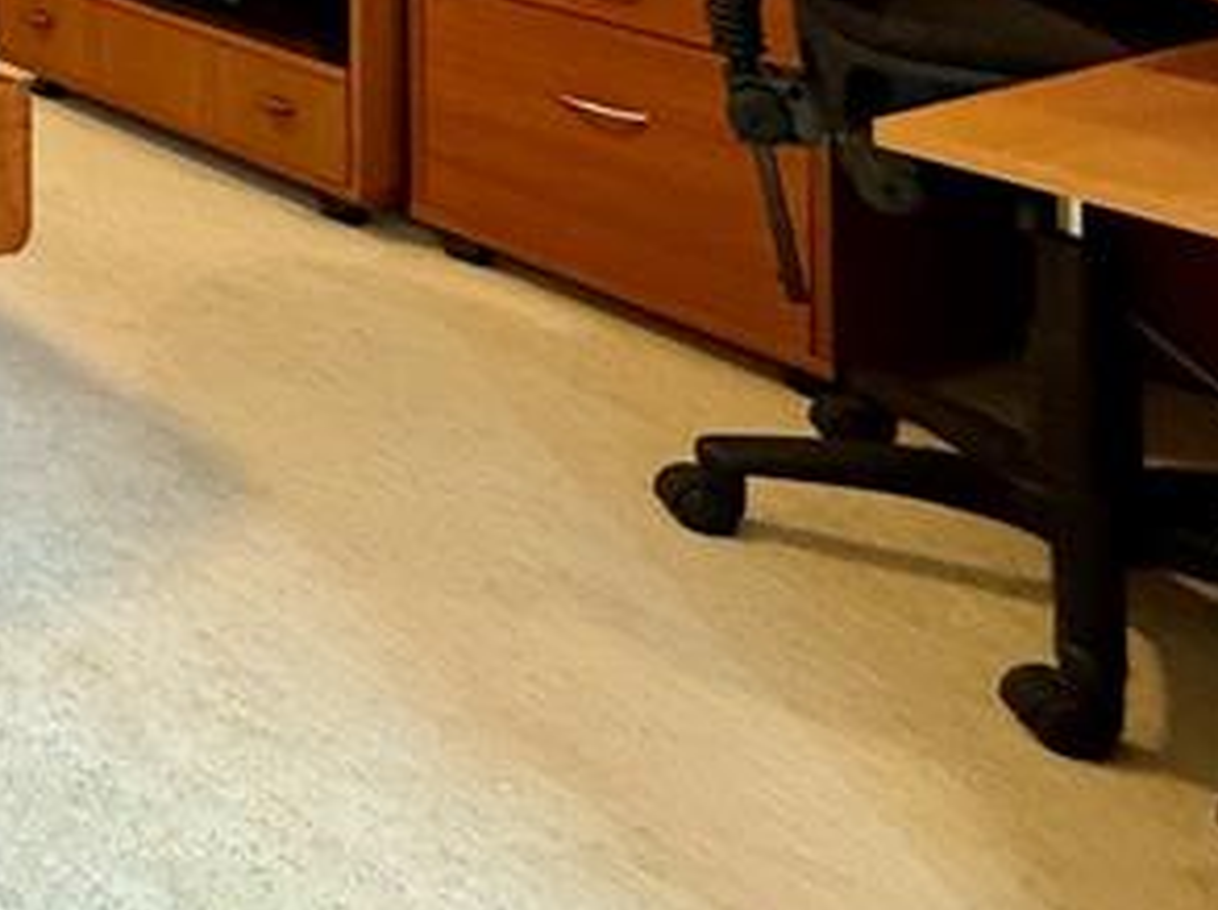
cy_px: -503
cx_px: -752
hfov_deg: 25.2
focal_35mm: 49
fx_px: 1722
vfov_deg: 23.1
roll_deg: -0.6
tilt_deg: +0.3
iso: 250
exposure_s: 1/60
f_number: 2.2
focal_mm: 2.22
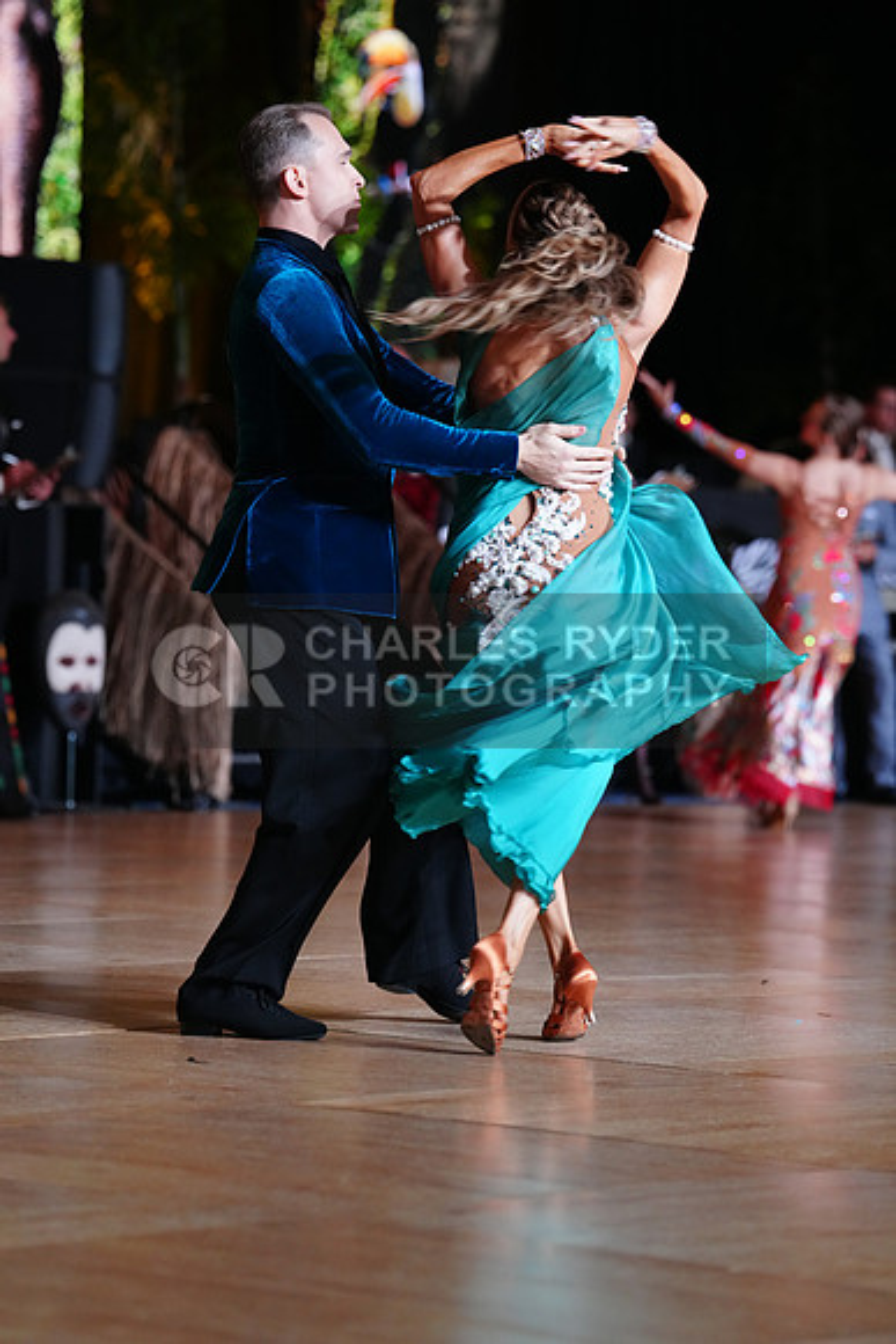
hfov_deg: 8.9
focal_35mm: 155
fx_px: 5783
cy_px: 672
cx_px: 448
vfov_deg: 13.2
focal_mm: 155
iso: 4000
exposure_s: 1/400
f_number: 4
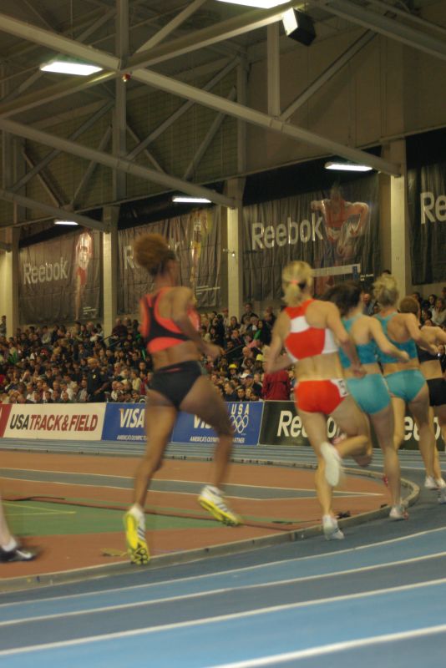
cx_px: 223
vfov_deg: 20.9
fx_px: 1810
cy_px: 334
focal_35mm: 98
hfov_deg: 14.0
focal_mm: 65
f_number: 5.6
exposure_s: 1/100
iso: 800
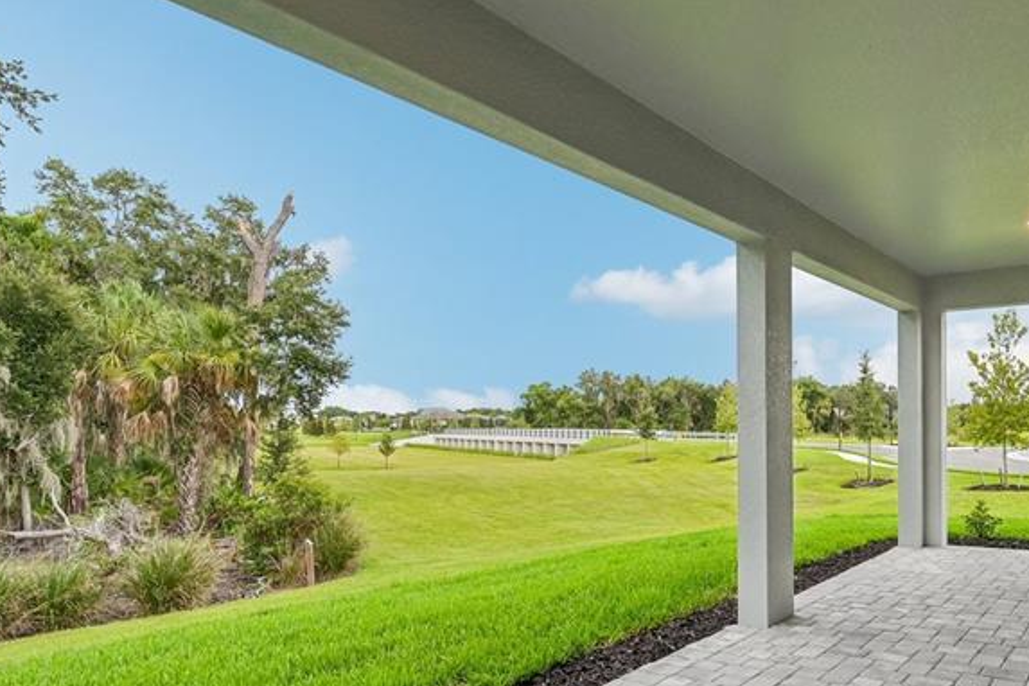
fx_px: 715
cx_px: 697
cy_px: 436
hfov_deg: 69.2
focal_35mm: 25
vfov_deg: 50.7
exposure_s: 1/80
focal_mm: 14
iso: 400
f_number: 8
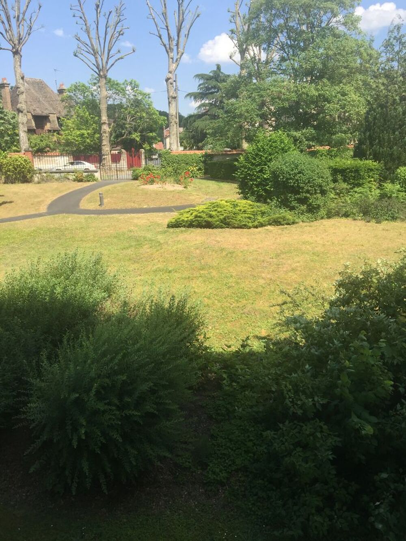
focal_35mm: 29
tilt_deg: -12.0
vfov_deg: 61.7
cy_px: 270
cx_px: 203
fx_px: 453
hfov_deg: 48.2
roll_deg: +2.2
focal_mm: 4.15
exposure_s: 1/1276
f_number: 2.2
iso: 32
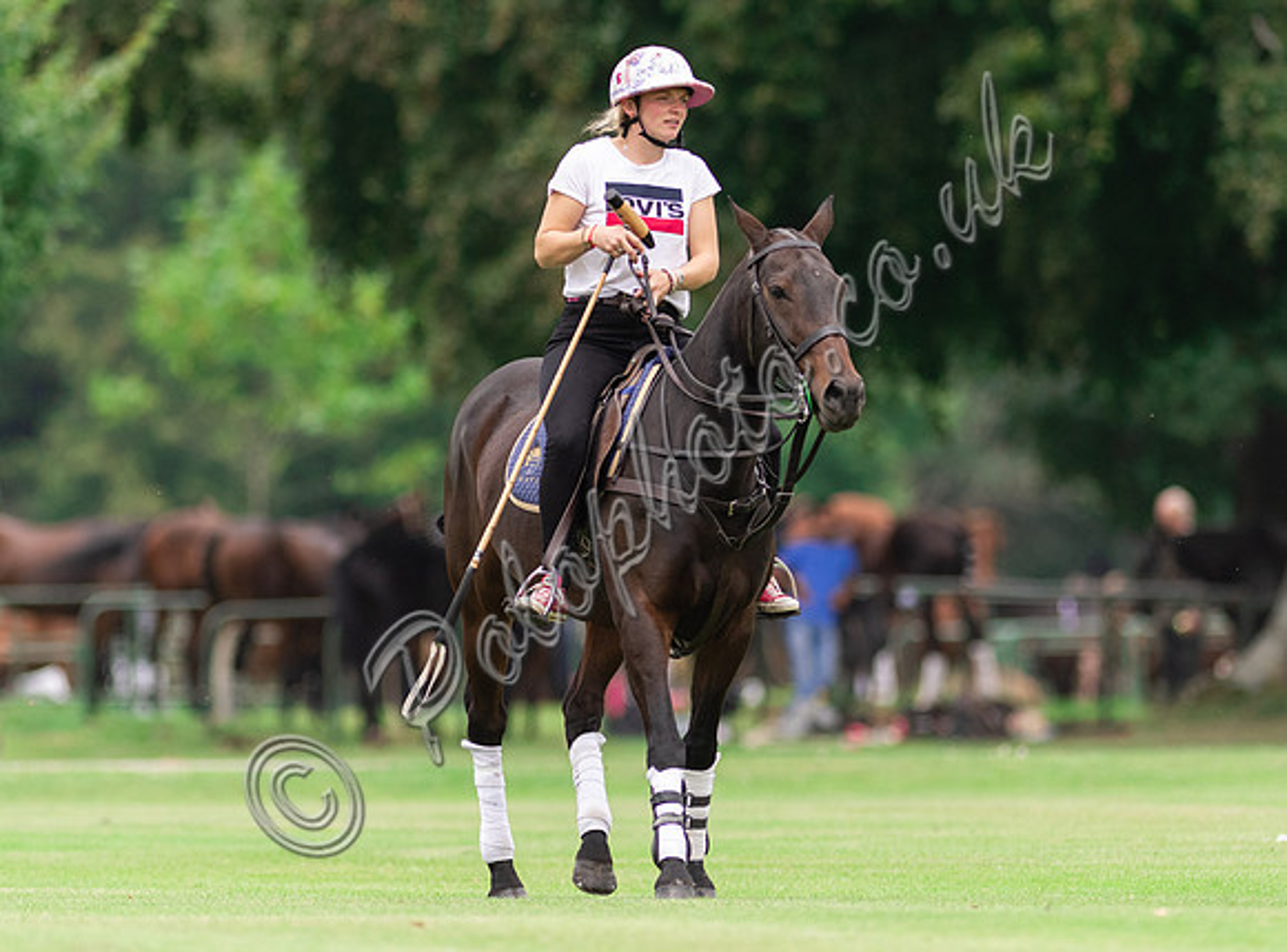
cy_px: 397
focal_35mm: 584
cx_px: 612
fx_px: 21587
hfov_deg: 3.4
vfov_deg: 2.5
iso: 640
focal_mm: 300
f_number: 2.8
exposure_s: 1/1250
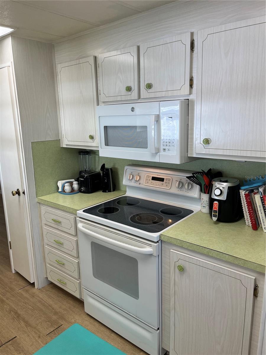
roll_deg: +2.1
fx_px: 266
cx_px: 133
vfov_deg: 67.3
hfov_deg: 53.1
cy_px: 178
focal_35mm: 26
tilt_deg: -10.7
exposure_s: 1/120
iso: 64
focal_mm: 5.1
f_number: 1.6
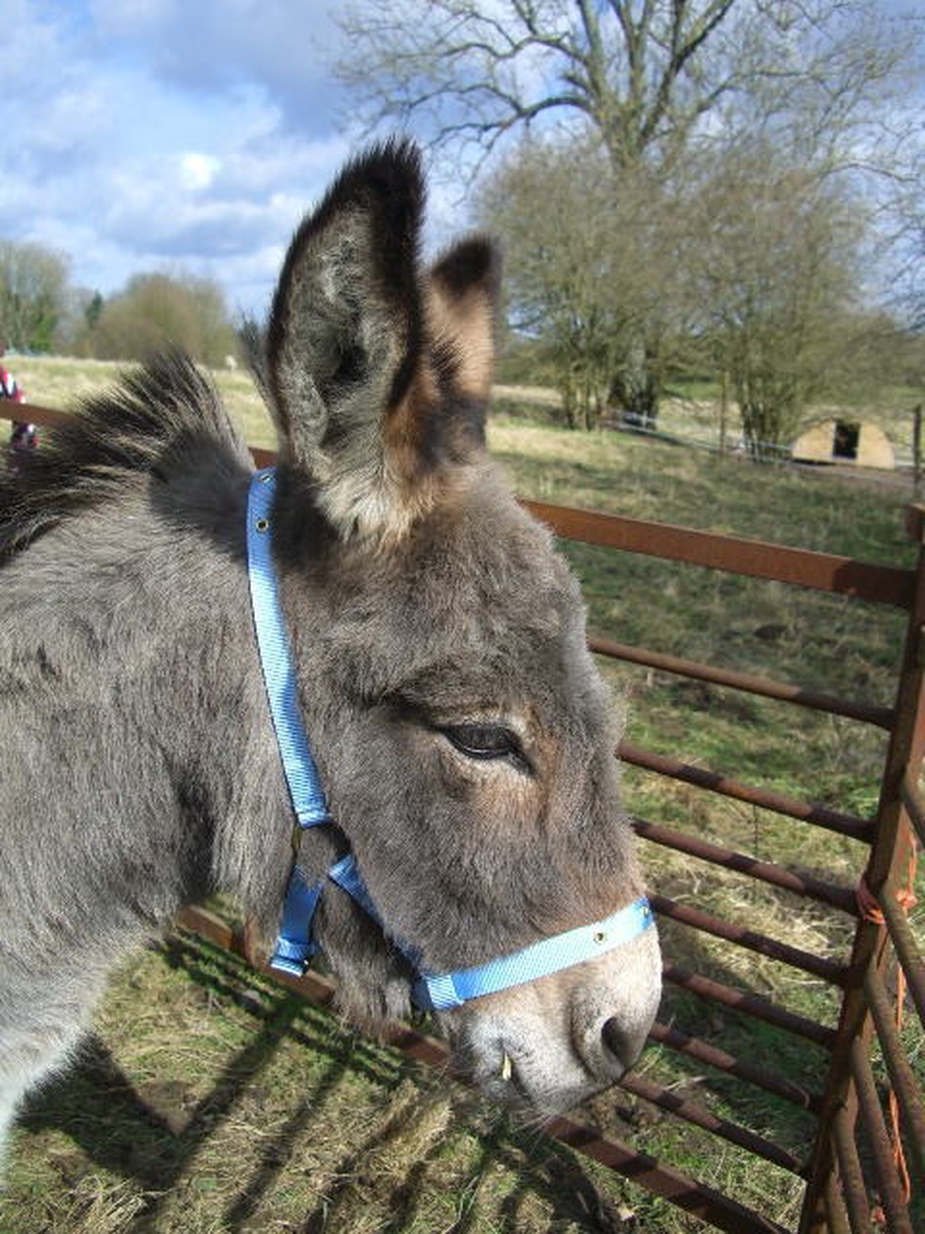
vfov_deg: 49.0
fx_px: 1354
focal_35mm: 38
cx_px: 462
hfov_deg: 37.7
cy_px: 617
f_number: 5.6
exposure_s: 1/200
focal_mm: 7.9
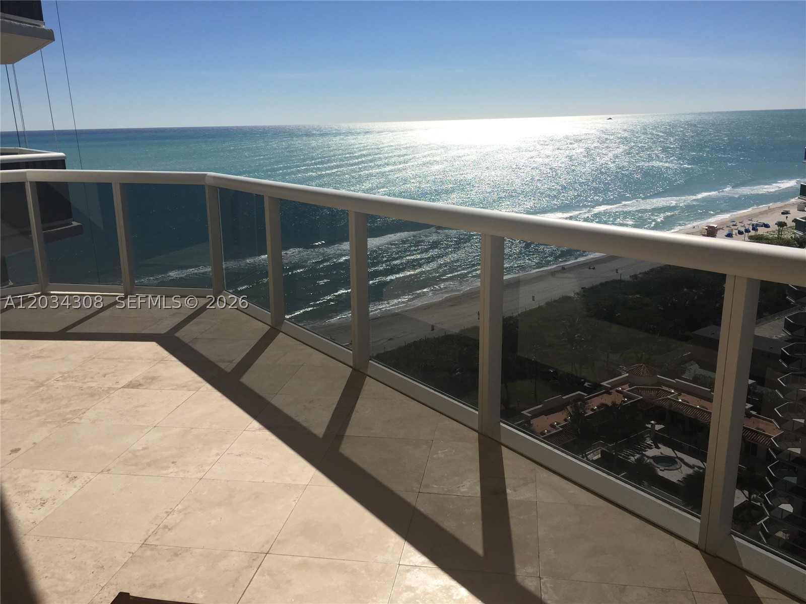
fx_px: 675
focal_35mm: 29
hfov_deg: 61.7
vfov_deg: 48.2
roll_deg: +1.0
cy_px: 302
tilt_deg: -14.7
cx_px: 403
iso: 32
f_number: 2.2
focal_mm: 4.15
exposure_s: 1/3968
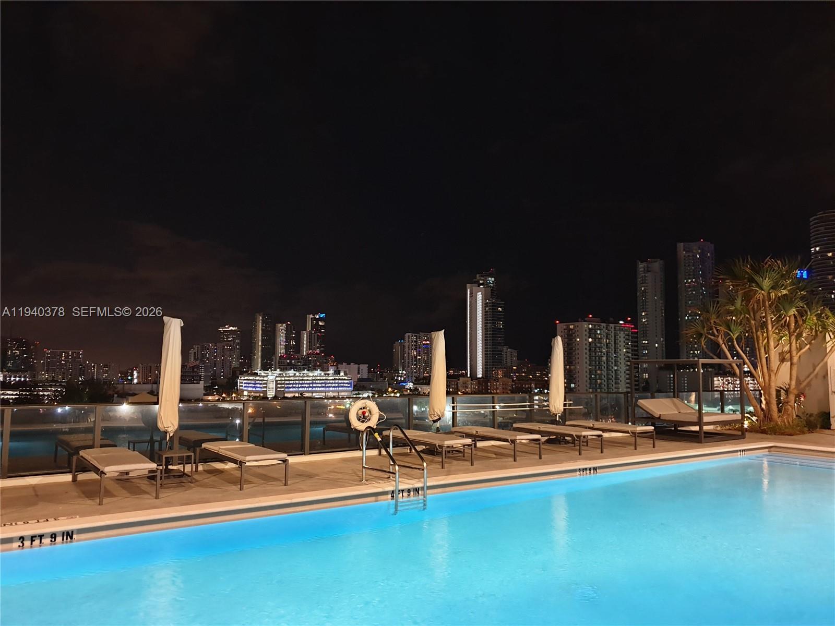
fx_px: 627
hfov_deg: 67.3
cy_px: 313
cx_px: 418
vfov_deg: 53.1
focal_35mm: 26
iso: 250
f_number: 1.5
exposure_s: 1/12
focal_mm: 4.3
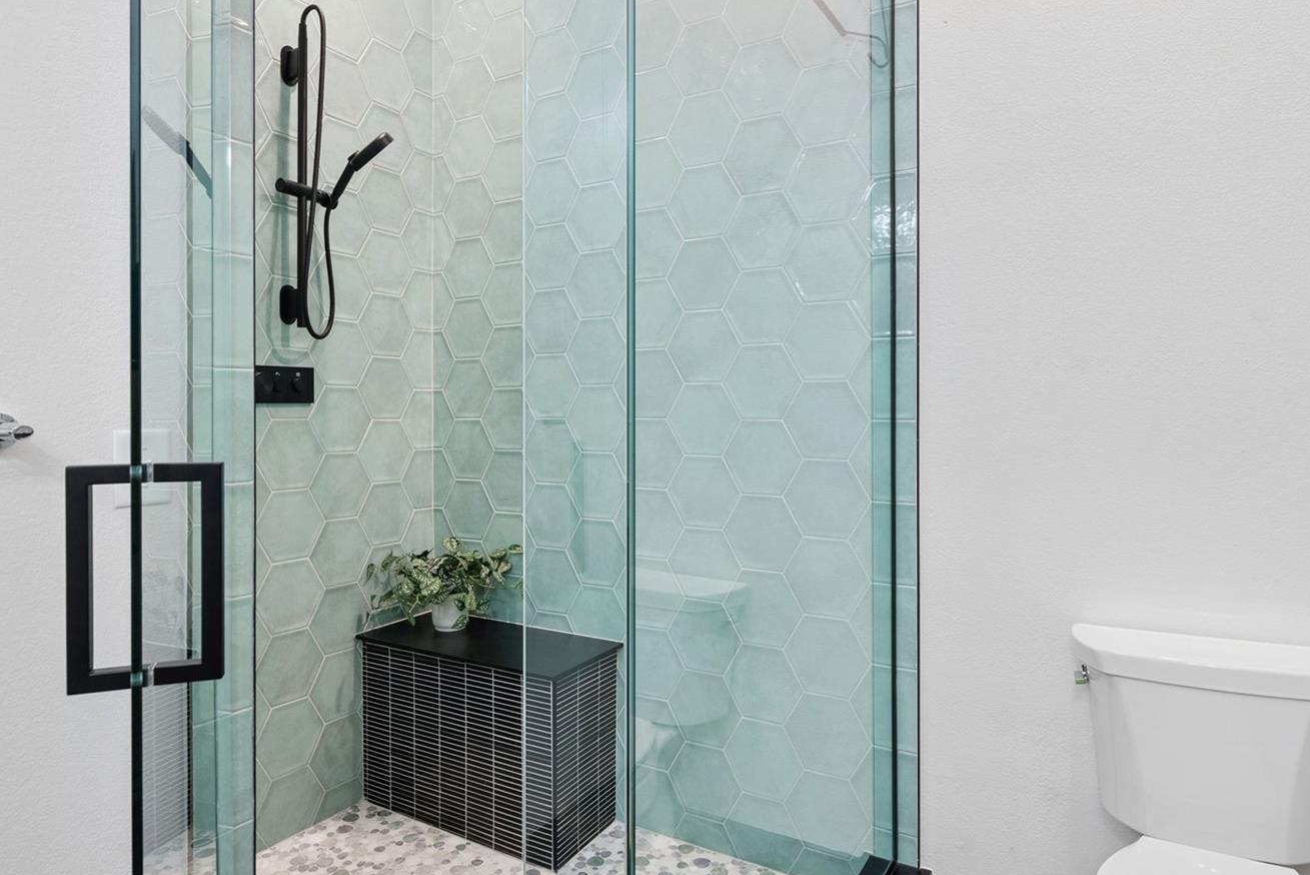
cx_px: 640
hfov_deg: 78.5
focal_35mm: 22
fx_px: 801
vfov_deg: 57.3
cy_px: 435
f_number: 8
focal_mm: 18
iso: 640
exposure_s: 1/13
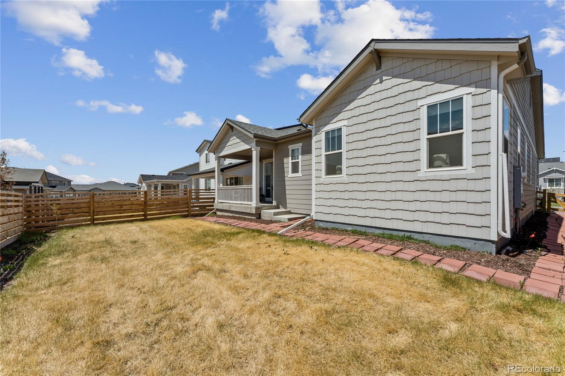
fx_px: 220
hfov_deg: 104.3
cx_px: 282
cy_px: 188
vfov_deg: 81.2
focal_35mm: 14
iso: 100
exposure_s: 1/80
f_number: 22
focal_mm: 14
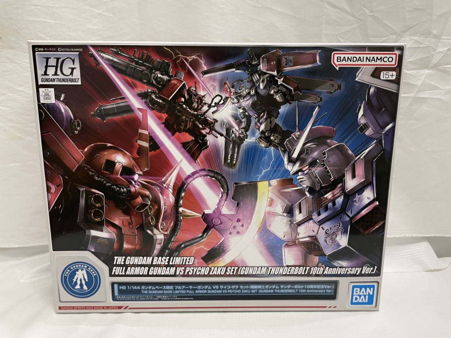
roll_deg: -0.1
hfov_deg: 67.3
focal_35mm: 26
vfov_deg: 53.1
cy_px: 169
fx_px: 339
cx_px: 226
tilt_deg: -12.9
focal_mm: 4.2
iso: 160
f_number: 1.6
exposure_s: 1/50
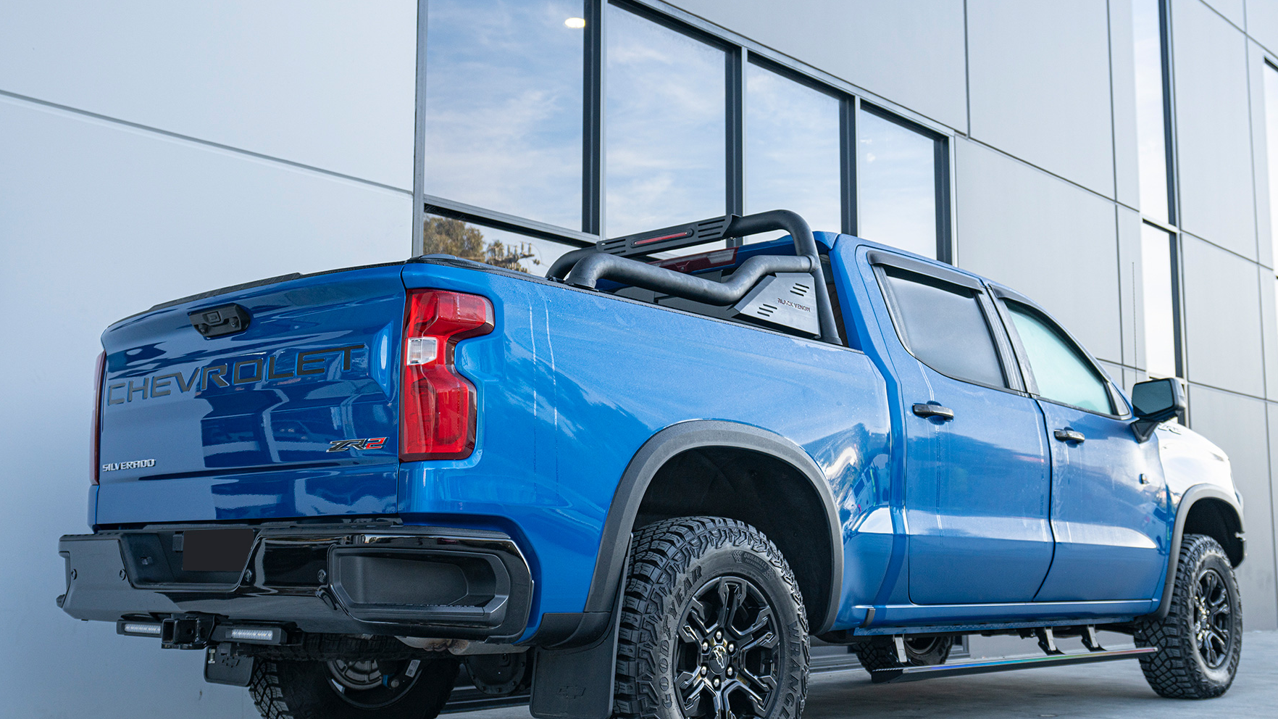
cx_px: 651
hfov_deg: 62.6
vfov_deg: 37.6
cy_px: 431
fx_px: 1050
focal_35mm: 31
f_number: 4
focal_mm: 29
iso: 250
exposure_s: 1/160
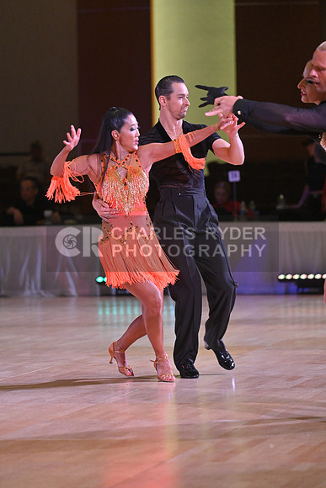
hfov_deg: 6.9
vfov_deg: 10.3
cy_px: 244
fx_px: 2715
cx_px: 163
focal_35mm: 200
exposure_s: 1/400
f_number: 5
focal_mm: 200
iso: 4000
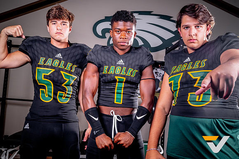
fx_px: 240
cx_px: 112
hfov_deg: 52.9
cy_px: 80
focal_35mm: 36
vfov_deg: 36.8
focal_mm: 30
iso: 100
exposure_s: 1/125
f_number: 8
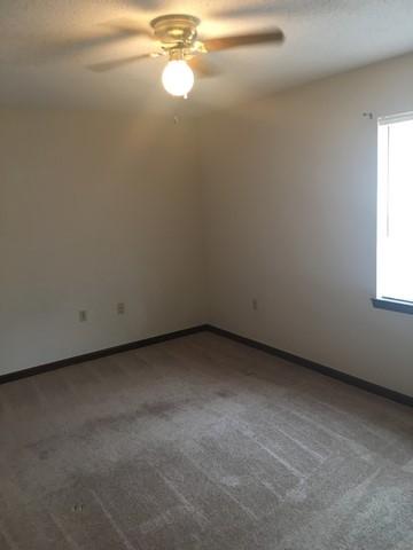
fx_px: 461
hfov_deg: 48.2
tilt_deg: -8.3
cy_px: 275
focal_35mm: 29
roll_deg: +3.2
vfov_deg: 61.7
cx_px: 206
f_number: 2.2
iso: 100
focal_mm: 4.15
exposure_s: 1/15
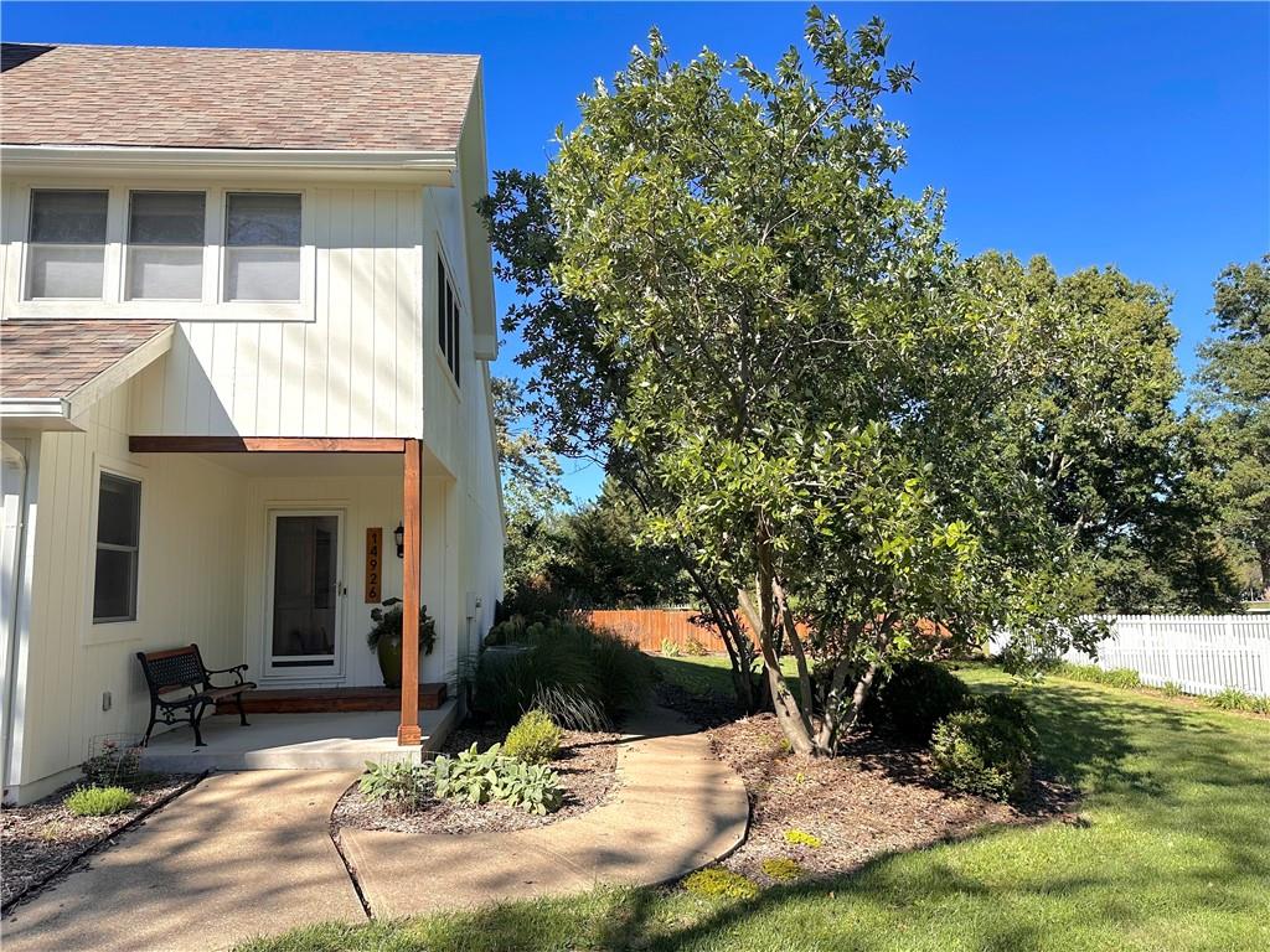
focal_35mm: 24
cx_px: 635
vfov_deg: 56.8
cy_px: 476
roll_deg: +0.8
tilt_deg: +6.4
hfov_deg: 71.6
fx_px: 881
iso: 80
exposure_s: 1/2110
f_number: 1.78
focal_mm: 6.86
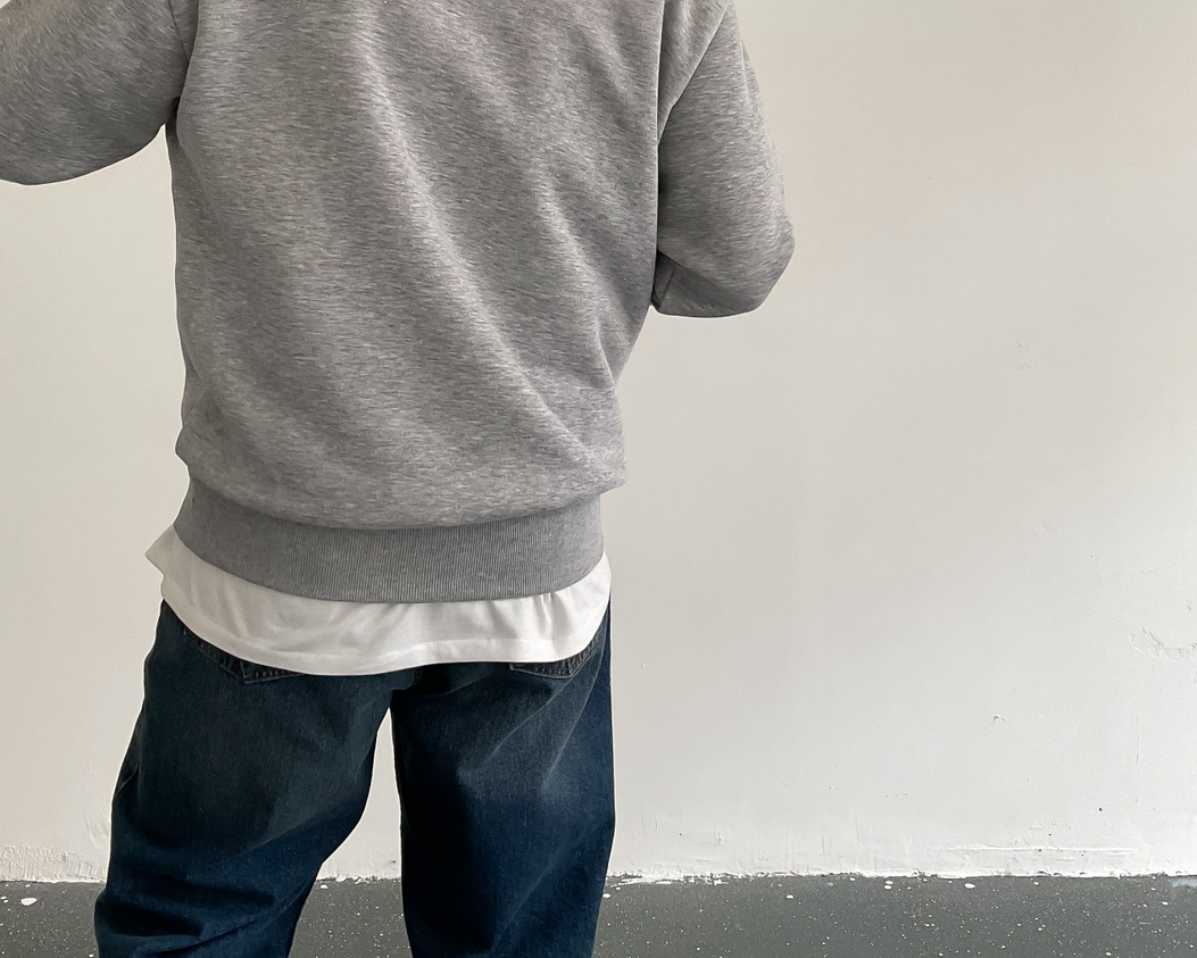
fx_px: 1524
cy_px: 306
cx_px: 591
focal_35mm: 43
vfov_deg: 34.5
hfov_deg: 42.9
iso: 50
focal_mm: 3
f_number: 1.8
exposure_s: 1/120
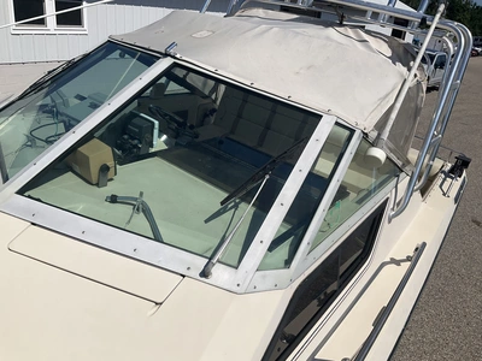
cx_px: 241
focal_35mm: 29
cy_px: 180
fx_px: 404
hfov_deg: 61.7
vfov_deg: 48.2
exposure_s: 1/6536
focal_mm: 3
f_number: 1.8
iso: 25
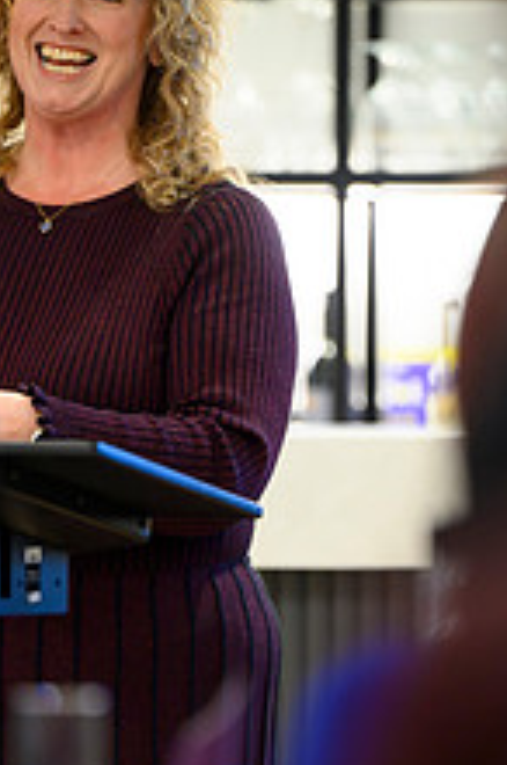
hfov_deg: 3.3
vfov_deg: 5.0
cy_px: 511
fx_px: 8688
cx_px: 227
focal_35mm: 410
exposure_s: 1/200
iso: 2500
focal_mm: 200
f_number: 2.8
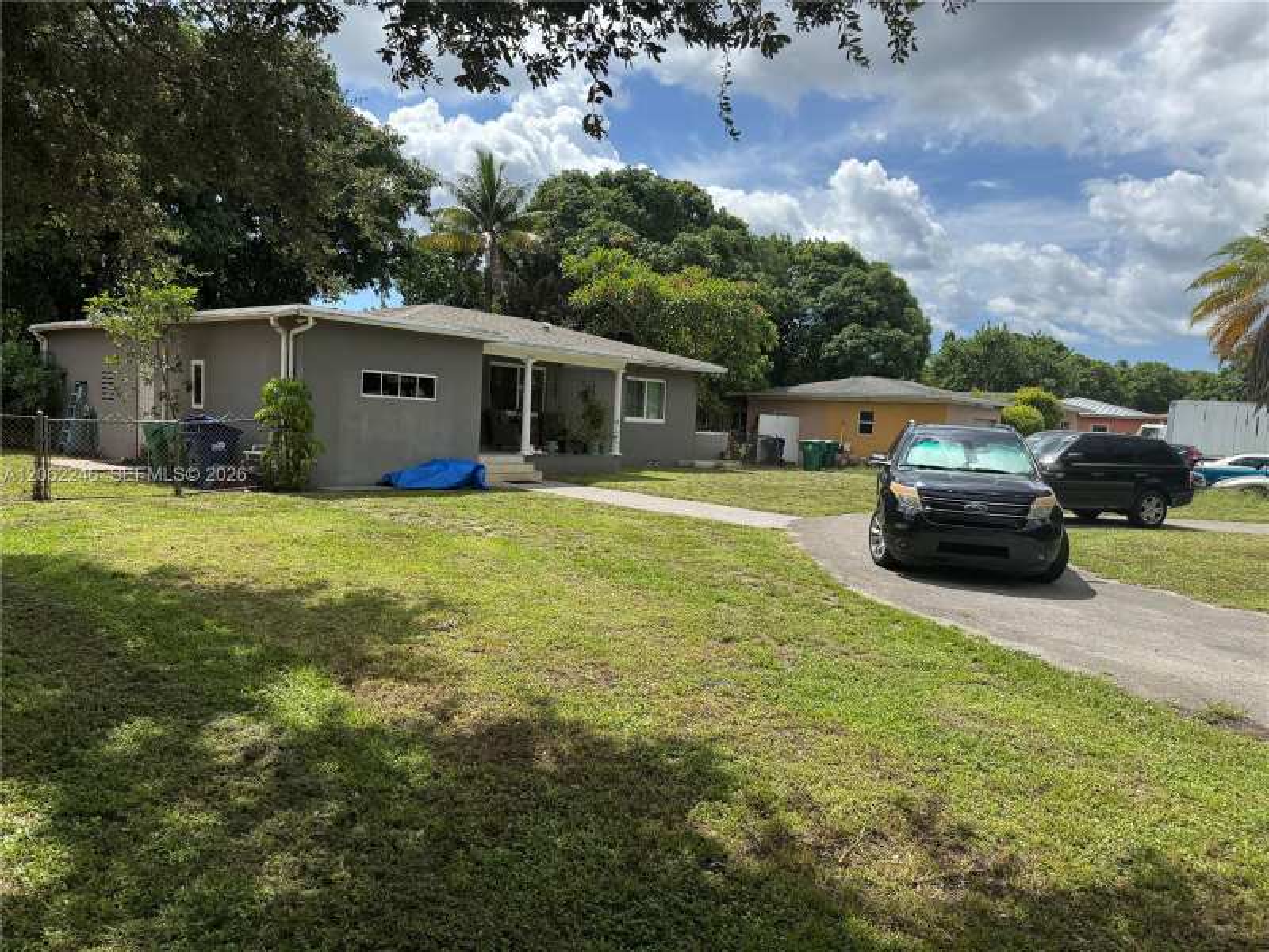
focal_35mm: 24
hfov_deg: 71.6
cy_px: 476
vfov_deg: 56.8
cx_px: 634
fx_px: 880
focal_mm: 6.76
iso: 80
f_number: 1.78
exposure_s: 1/4950
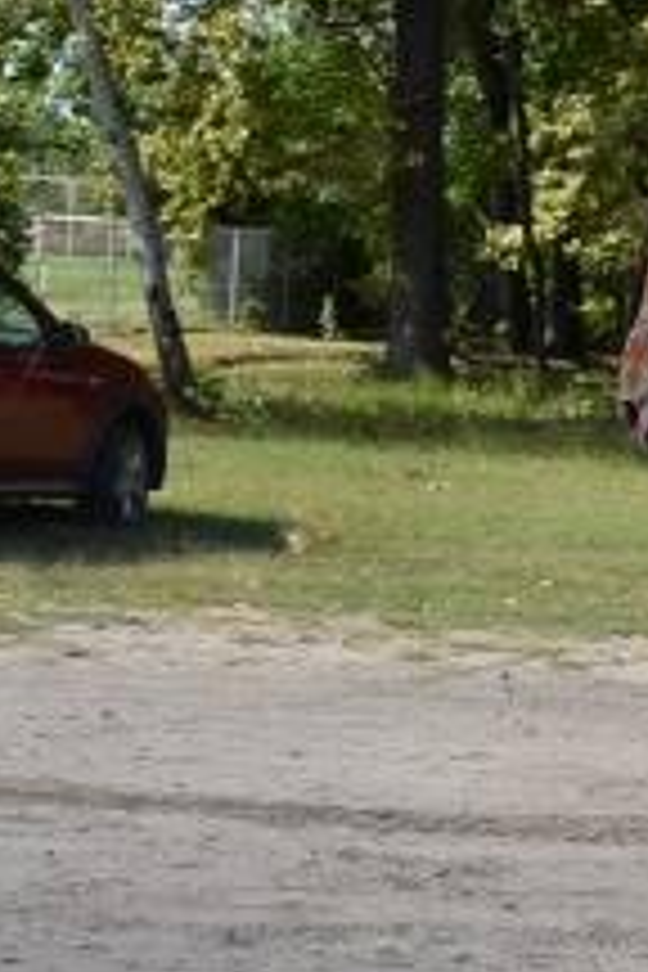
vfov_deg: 20.4
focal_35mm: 100
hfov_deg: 12.2
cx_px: 1278
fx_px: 2700
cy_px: 394
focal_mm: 18
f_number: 6.3
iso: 100
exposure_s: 1/160
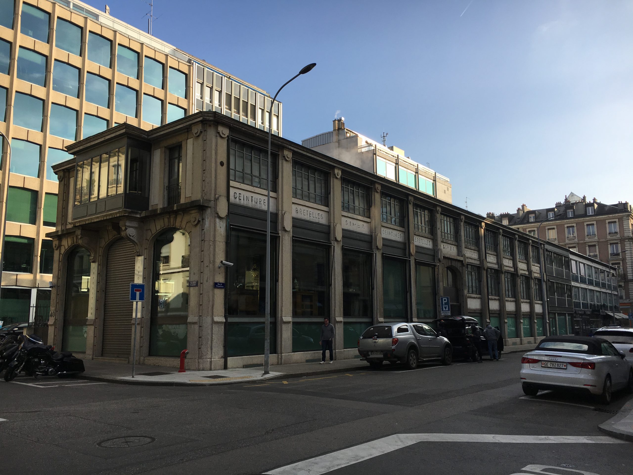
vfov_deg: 48.2
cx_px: 316
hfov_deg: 61.7
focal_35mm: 29
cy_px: 238
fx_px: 530
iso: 25
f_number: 2.2
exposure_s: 1/1115
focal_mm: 4.15
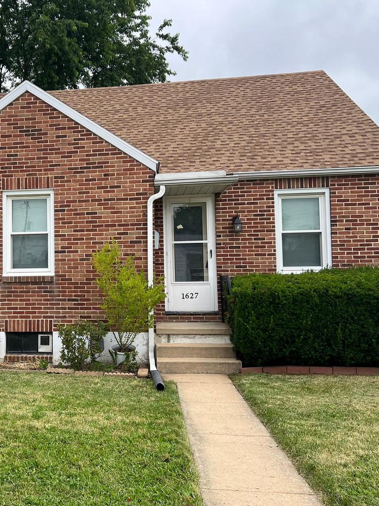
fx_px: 511
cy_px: 254
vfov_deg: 52.6
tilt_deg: +2.6
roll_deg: +1.1
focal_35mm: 35
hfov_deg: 39.1
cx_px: 74
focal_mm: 5.7
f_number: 1.5
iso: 50
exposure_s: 1/840
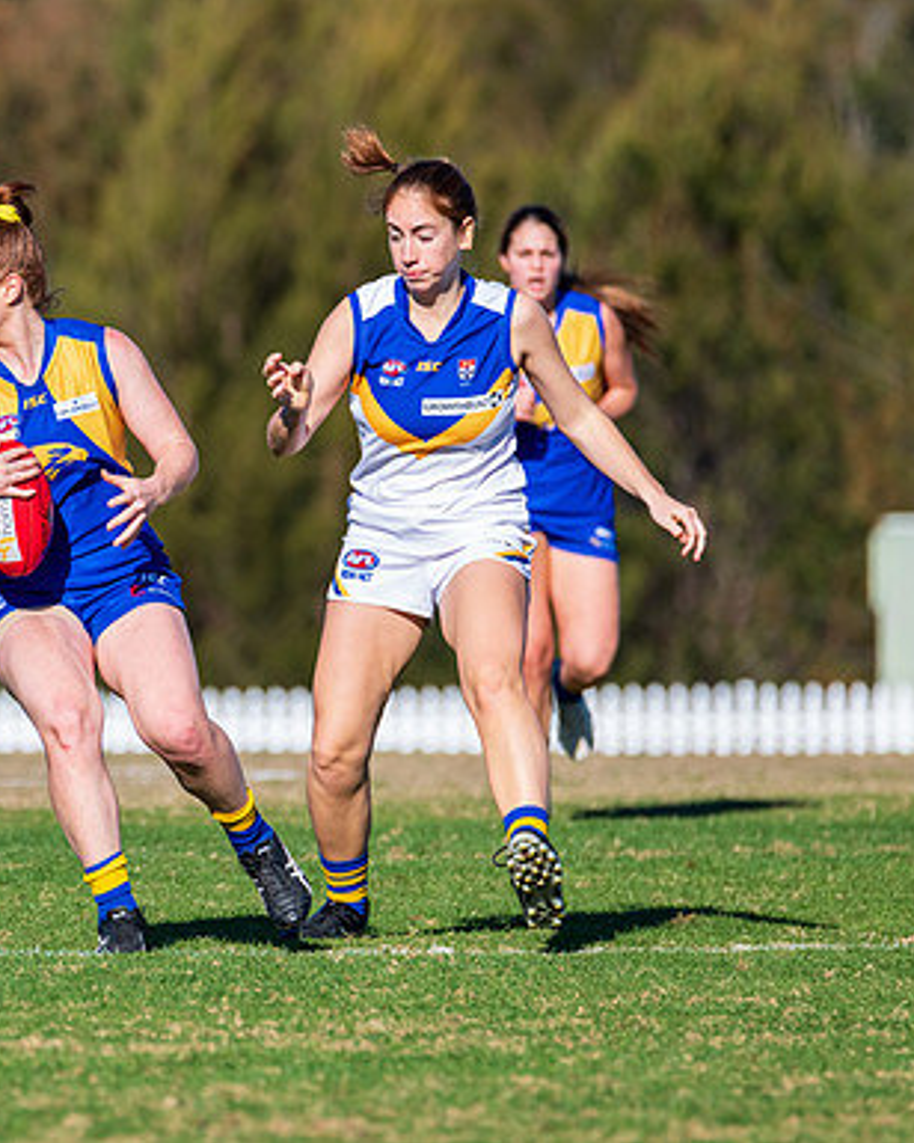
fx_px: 25259
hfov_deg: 2.1
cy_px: 549
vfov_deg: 2.6
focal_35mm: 747
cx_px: 146
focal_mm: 500
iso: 800
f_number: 9
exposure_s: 1/2000
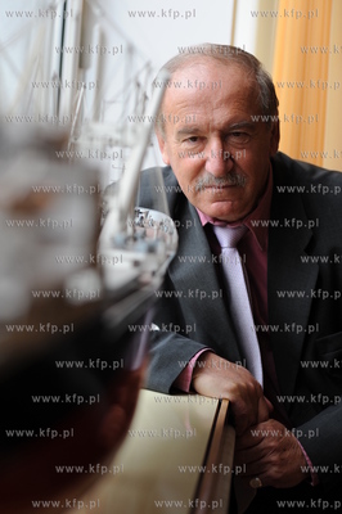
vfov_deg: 23.9
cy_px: 257
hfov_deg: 16.0
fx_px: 1213
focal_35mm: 85
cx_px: 171
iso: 400
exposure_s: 1/640
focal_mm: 85
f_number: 4
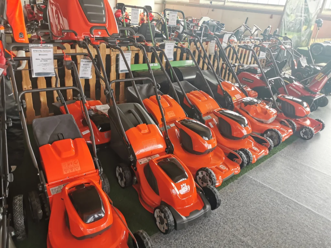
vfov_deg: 51.4
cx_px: 166
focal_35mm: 27
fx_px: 258
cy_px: 124
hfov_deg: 65.3
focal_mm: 5.56
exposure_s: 1/125
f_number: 1.6
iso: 50
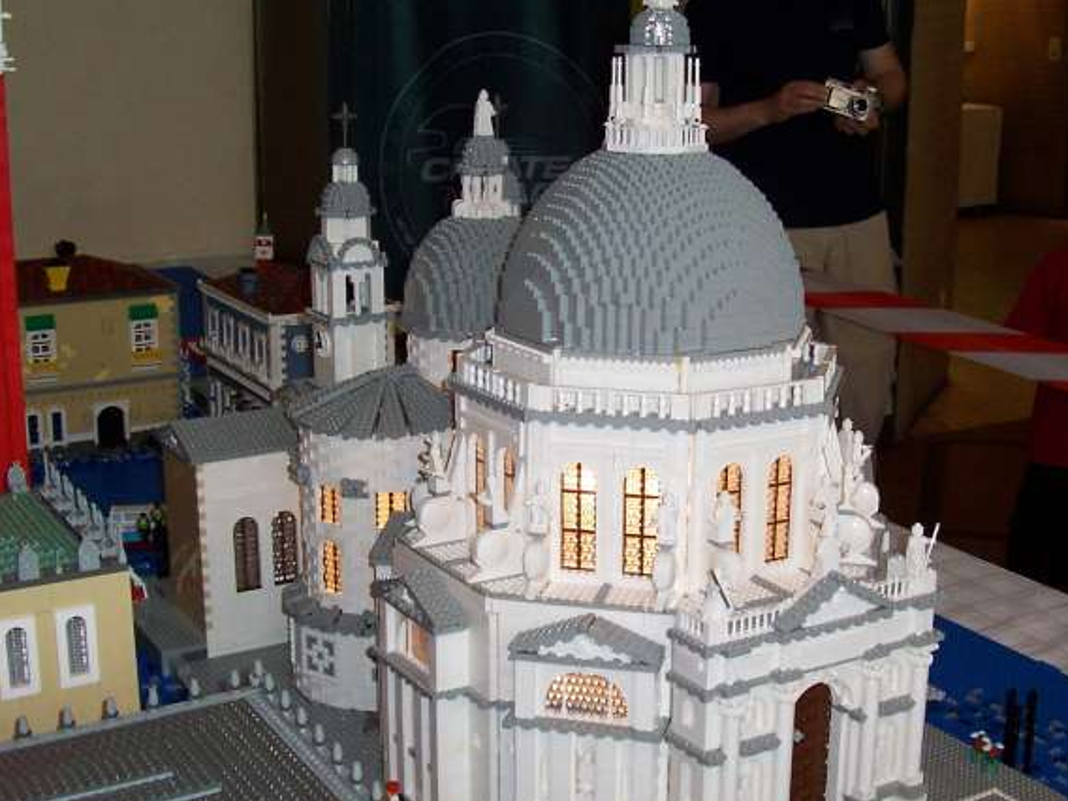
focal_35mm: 53
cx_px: 610
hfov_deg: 36.1
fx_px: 1635
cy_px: 404
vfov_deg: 27.5
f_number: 2.8
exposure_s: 1/60
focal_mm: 5.6
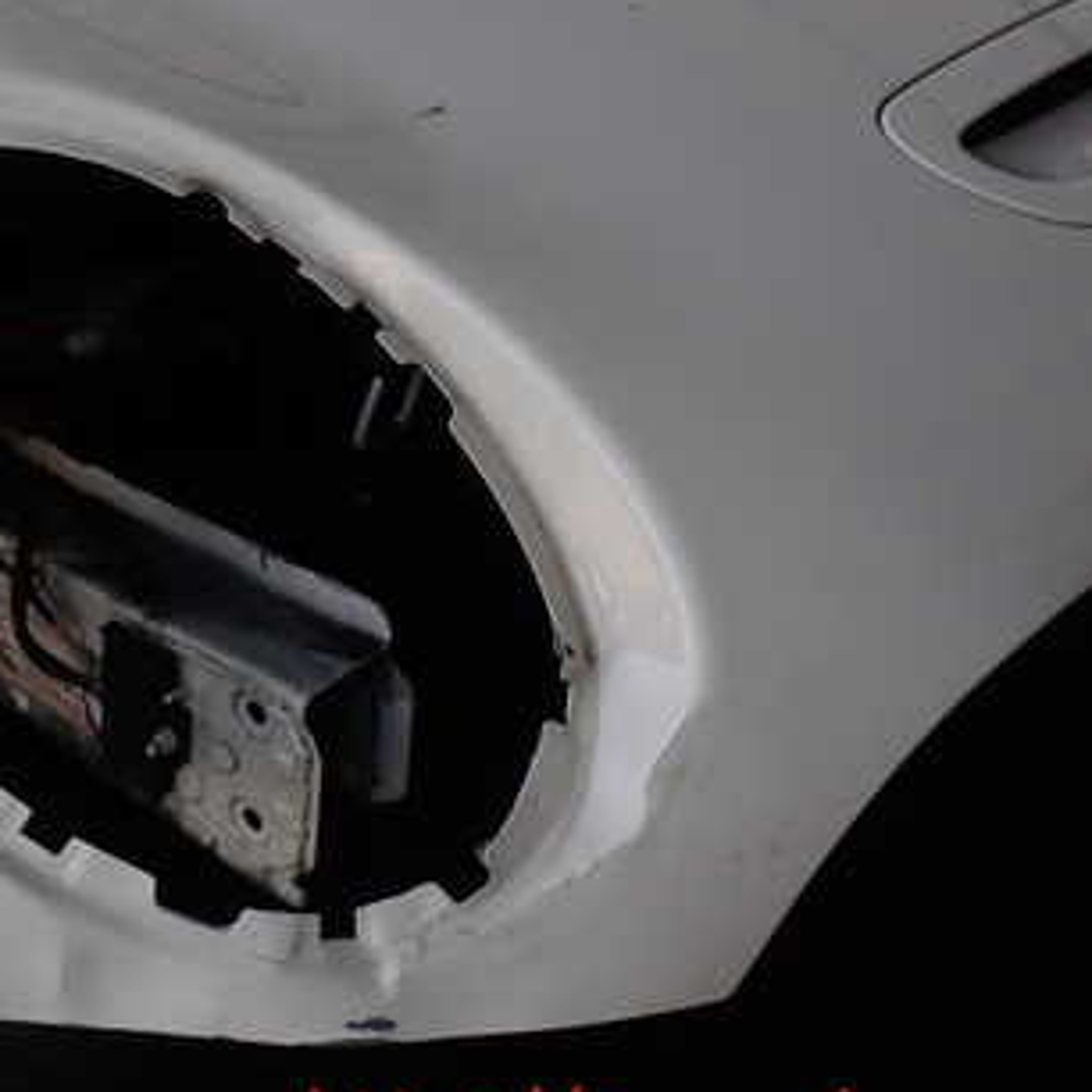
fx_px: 1856
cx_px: 43
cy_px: 368
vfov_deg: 32.5
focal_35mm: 52
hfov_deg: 30.8
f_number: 3.2
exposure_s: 1/250
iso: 100
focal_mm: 5.4
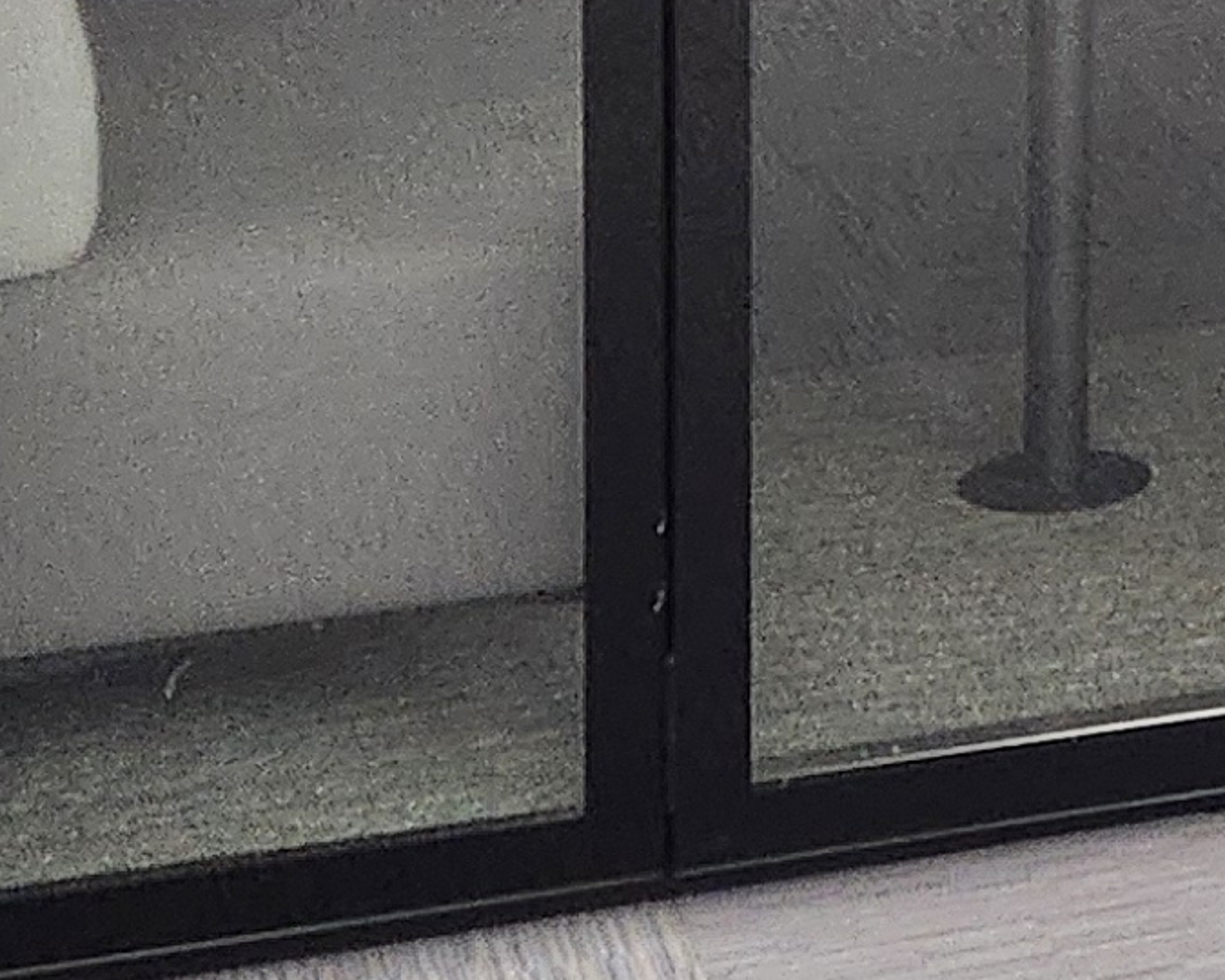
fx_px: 4822
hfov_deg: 13.2
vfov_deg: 11.0
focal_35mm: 133
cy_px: -606
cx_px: 2116
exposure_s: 1/120
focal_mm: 5.4
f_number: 1.8
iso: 640
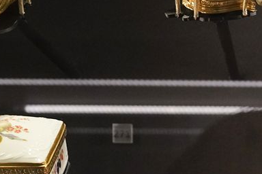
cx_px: 312
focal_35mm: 125
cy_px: 299
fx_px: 910
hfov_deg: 15.8
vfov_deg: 10.4
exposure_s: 1/80
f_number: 5.6
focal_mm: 24
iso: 3200
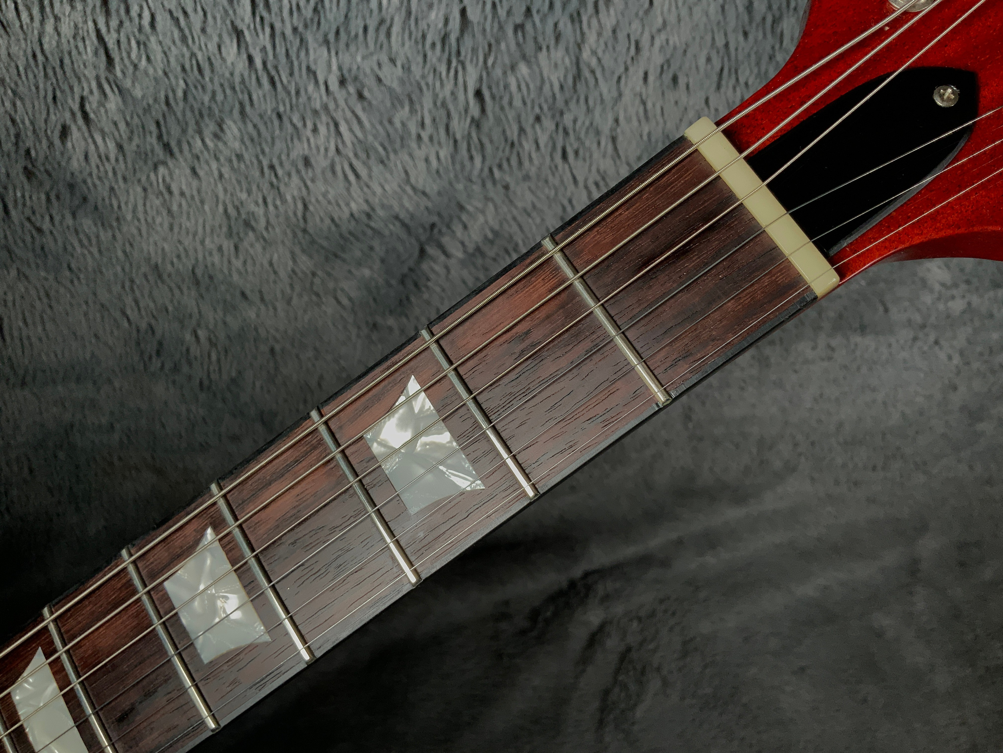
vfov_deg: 48.2
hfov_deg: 61.7
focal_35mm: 29
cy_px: 376
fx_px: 840
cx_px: 502
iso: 25
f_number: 1.8
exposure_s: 1/312
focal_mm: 3
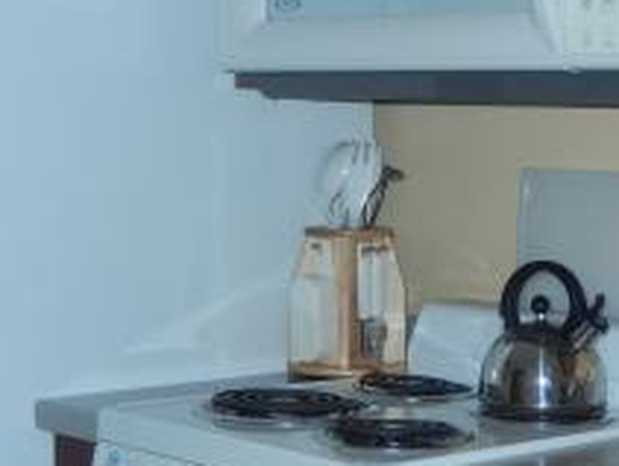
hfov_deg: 19.4
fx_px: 1773
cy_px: 340
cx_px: 569
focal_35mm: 99
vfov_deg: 14.9
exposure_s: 1/30
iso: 200
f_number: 4
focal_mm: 6.5
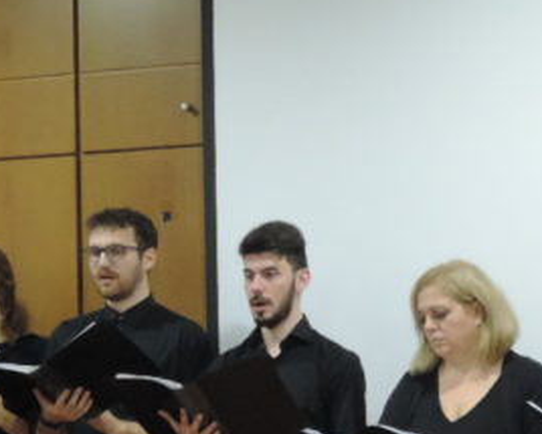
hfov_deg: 11.0
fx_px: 2810
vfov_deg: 8.8
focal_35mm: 175
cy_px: 456
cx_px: 71
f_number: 3.5
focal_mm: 8.3
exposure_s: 1/10
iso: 800
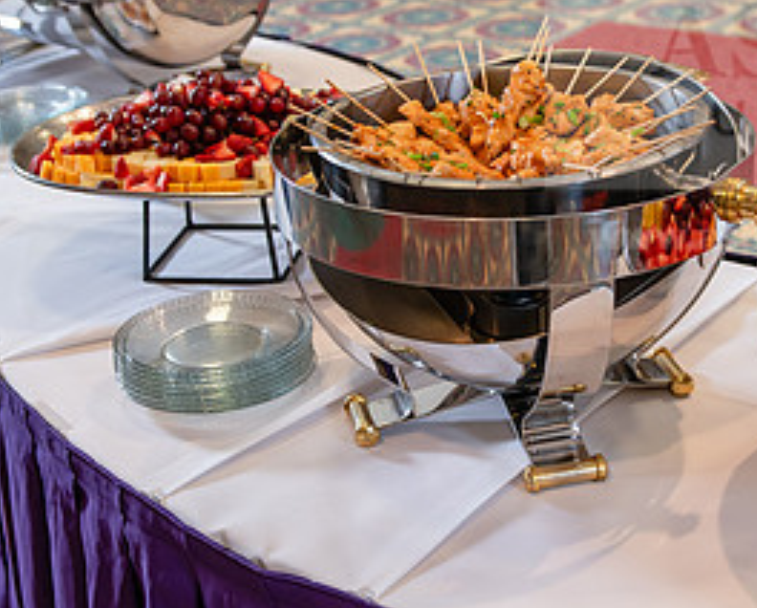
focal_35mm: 70
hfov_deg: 27.0
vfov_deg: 21.9
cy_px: 297
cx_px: 459
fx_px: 1571
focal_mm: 34
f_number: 3.5
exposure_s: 1/80
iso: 320
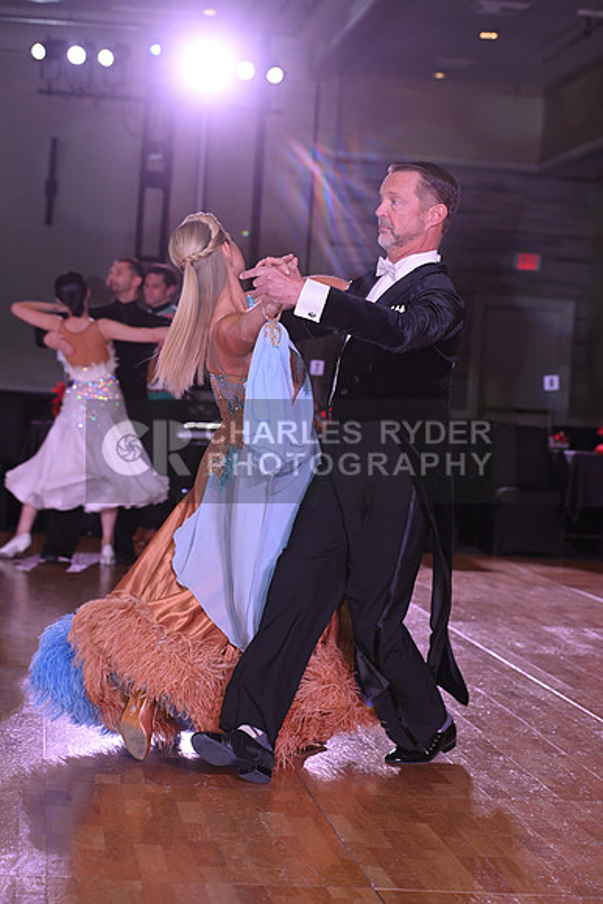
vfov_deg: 23.6
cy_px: 452
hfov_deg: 15.9
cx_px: 302
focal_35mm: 86
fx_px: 2159
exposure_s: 1/200
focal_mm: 86
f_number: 5.6
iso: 1250
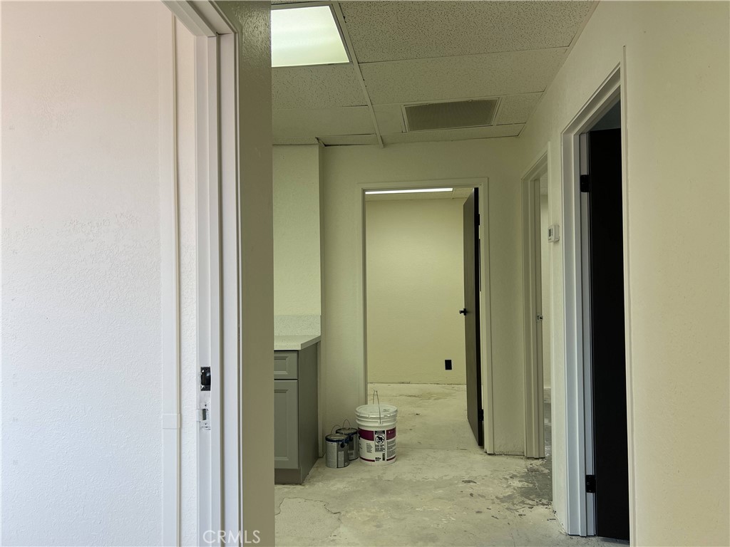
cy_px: 274
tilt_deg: +0.1
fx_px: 548
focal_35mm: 26
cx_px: 365
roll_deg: +1.0
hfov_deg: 67.3
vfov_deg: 53.1
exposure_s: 1/120
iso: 40
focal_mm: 5.7
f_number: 1.5
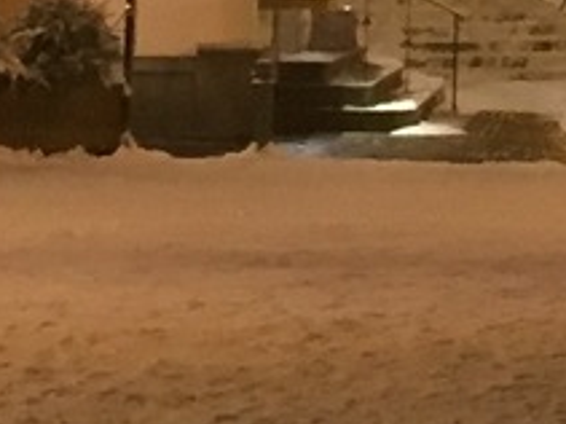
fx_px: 3595
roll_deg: +0.2
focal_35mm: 220
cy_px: -843
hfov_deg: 9.0
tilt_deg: +13.8
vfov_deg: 6.2
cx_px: 502
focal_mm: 4.15
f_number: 2.2
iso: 250
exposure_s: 1/33
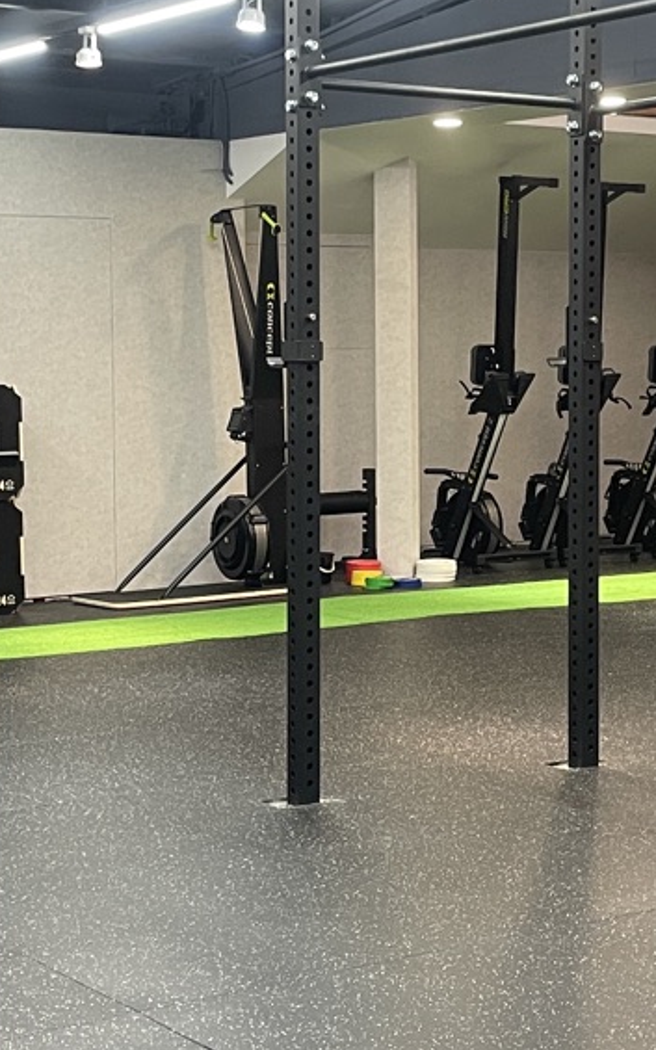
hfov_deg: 16.7
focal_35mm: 78
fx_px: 2232
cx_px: 403
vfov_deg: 26.4
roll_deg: +0.7
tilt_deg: -2.3
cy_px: 435
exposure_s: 1/60
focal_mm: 4.2
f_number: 1.6
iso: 100
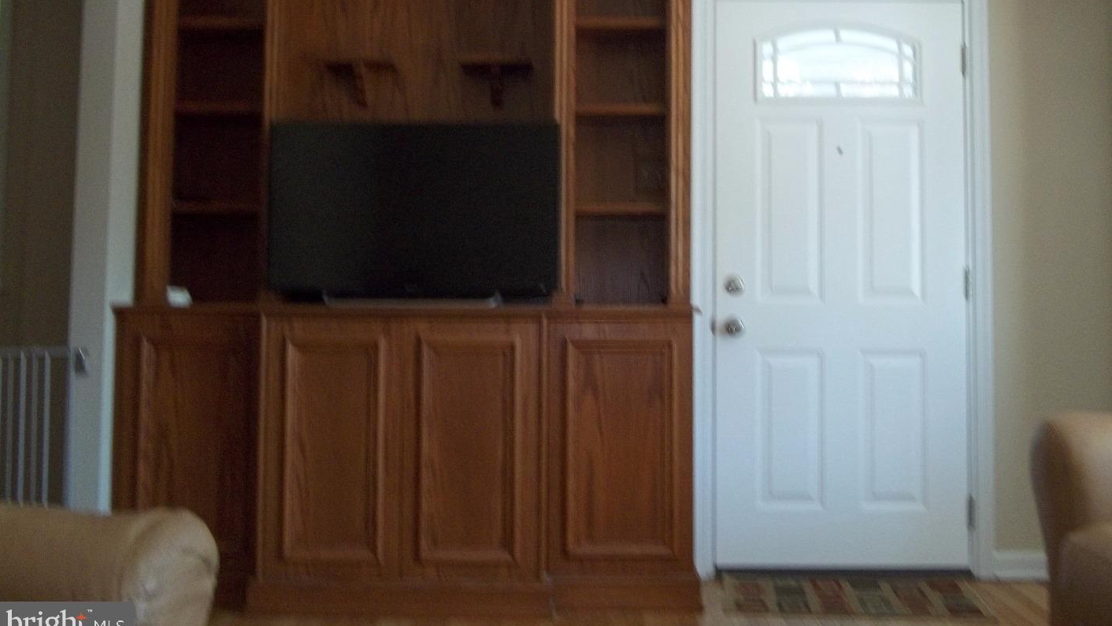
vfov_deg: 29.5
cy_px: 221
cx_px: 563
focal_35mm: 40
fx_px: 1179
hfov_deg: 50.5
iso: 160
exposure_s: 1/30
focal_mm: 6.5
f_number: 3.1
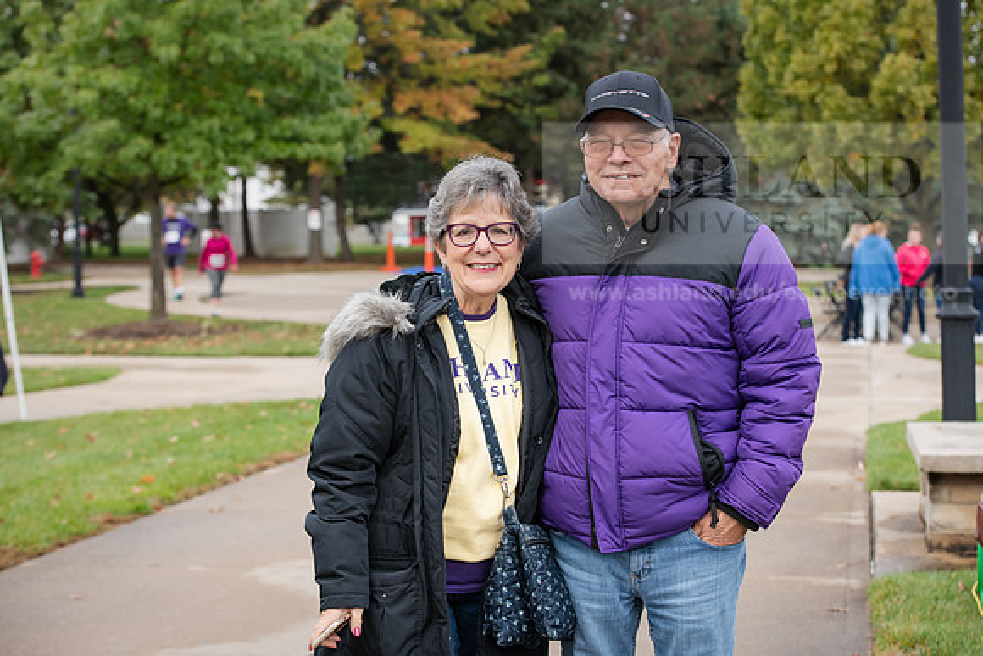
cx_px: 492
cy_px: 328
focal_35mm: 75
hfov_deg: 27.0
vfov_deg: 18.2
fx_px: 2048
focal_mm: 75
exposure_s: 1/320
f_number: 5.6
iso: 500
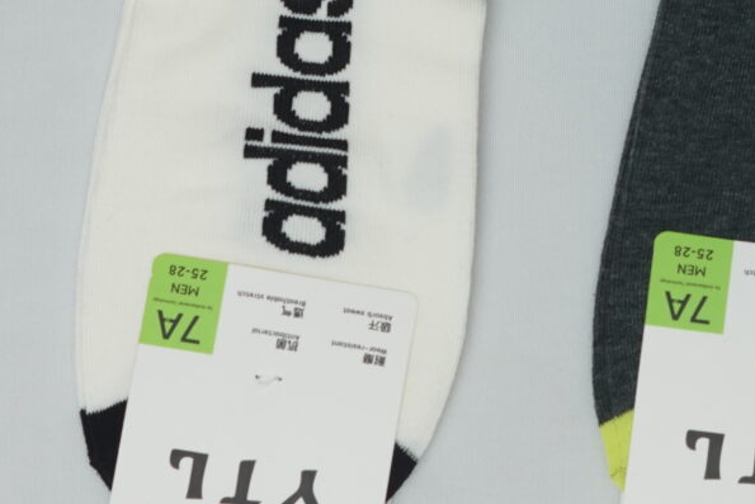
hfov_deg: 9.6
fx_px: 4510
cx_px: 367
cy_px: 87
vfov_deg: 6.4
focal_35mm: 215
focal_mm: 50
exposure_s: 1/200
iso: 320
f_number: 6.3
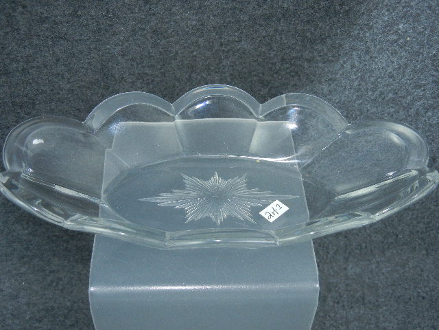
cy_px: 165
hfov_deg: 42.1
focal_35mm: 45
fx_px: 571
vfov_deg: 32.2
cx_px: 220
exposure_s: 1/30
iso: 534
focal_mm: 8.1
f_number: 3.8
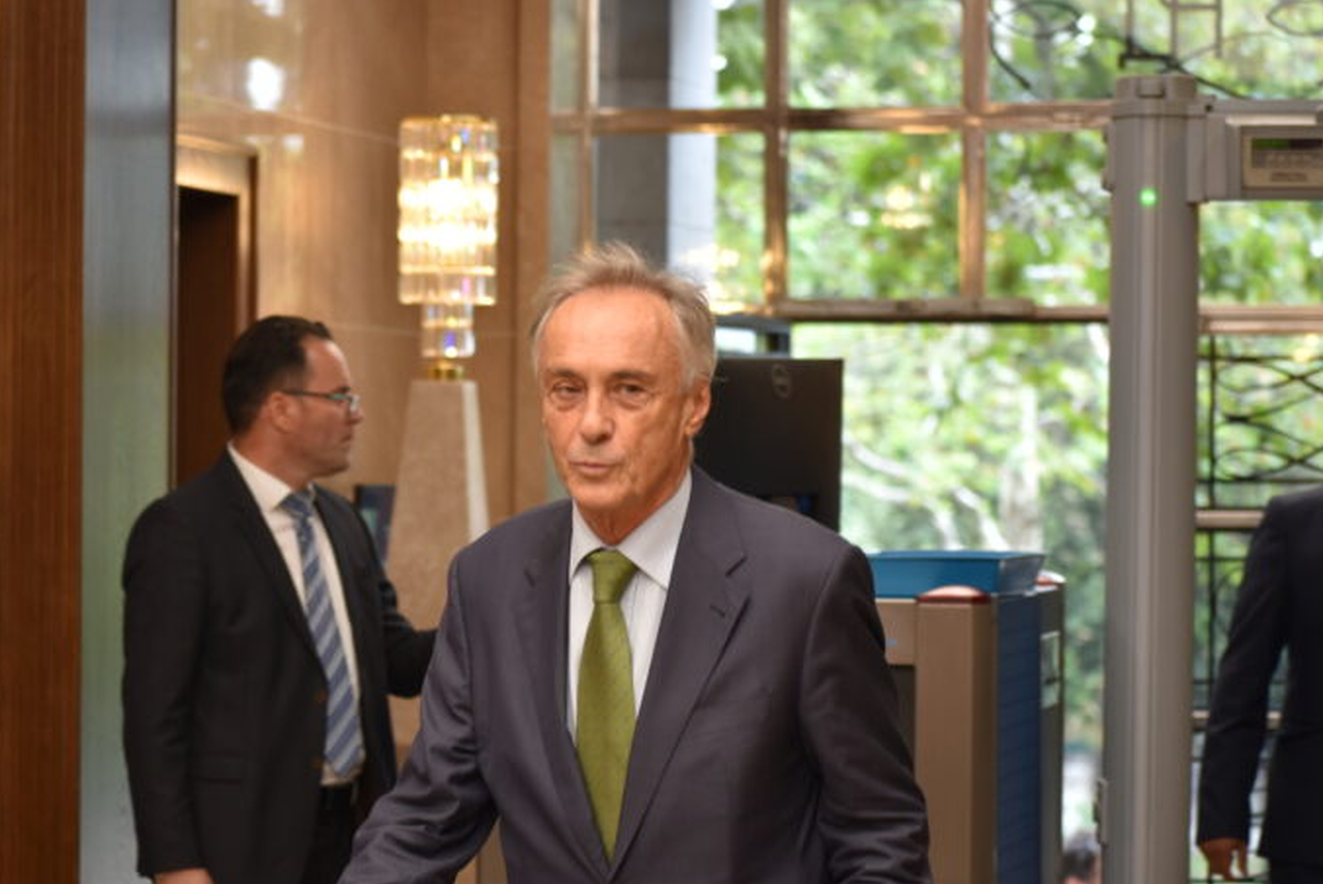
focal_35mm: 162
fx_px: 5940
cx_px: 584
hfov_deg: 12.7
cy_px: 481
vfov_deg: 8.5
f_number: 5
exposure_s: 1/100
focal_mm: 95
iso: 400
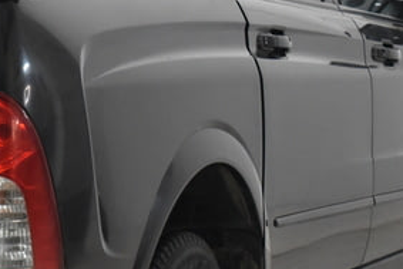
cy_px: 131
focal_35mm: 215
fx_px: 2403
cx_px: -75
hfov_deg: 9.5
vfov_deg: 6.4
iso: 1800
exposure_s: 1/80
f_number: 5
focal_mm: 45
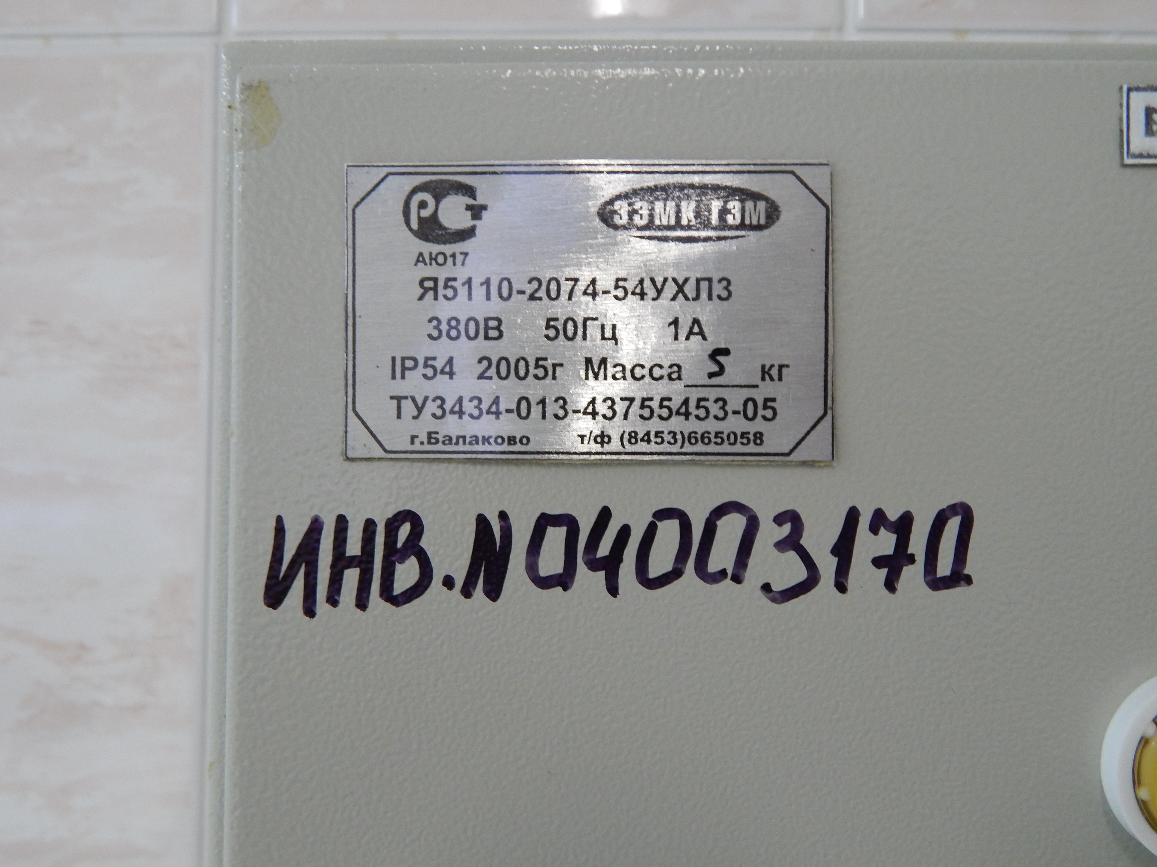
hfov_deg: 58.4
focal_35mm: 31
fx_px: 1036
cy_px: 434
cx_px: 578
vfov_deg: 45.4
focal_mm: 5.6
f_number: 3.2
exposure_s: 1/30
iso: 400
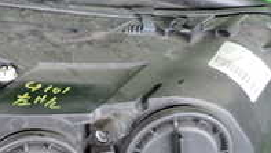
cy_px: 154
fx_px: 597
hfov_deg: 24.3
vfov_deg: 14.3
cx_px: -8
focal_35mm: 83
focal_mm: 4.5
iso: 200
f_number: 2
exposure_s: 1/30
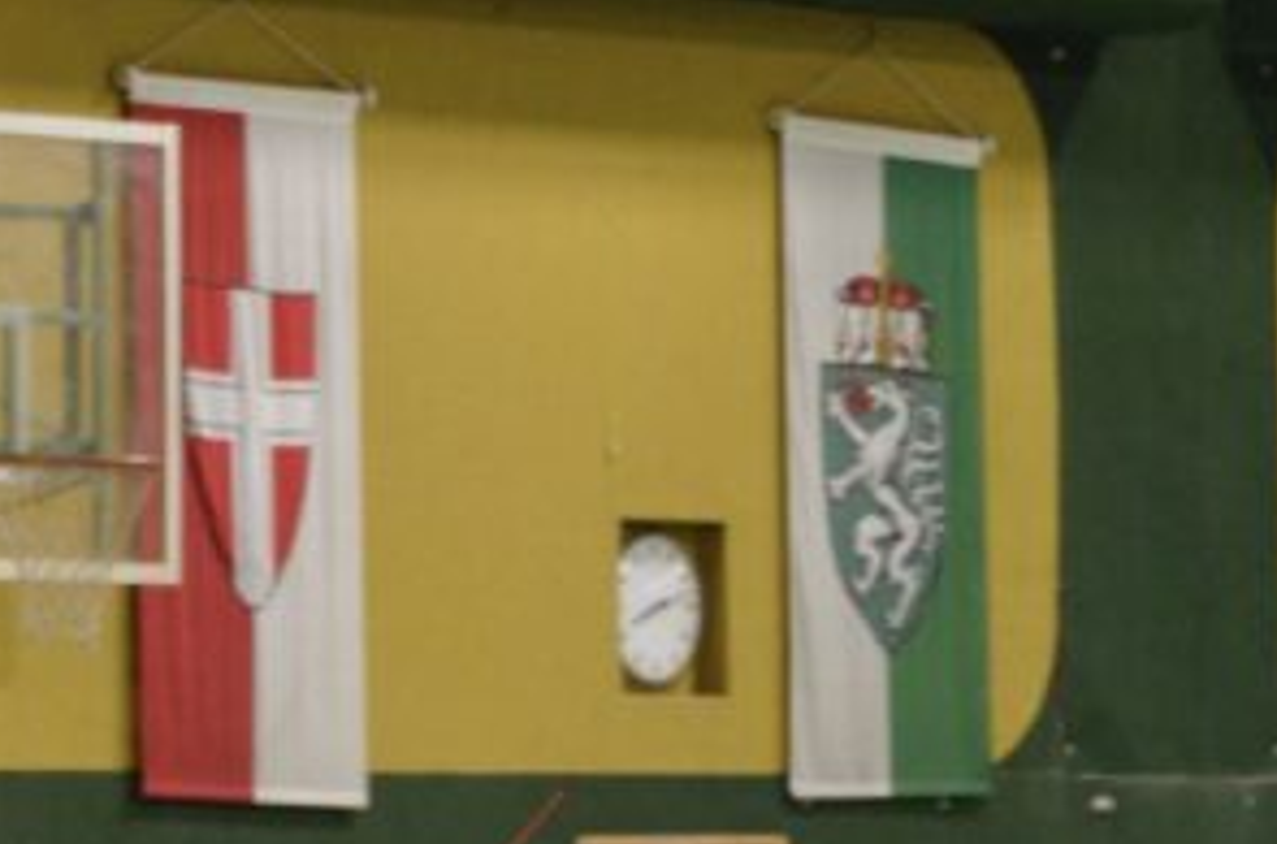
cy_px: 1255
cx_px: 1290
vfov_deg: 4.7
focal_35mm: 287
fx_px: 10144
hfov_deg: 7.2
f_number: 4
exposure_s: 1/200
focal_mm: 55
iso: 1600
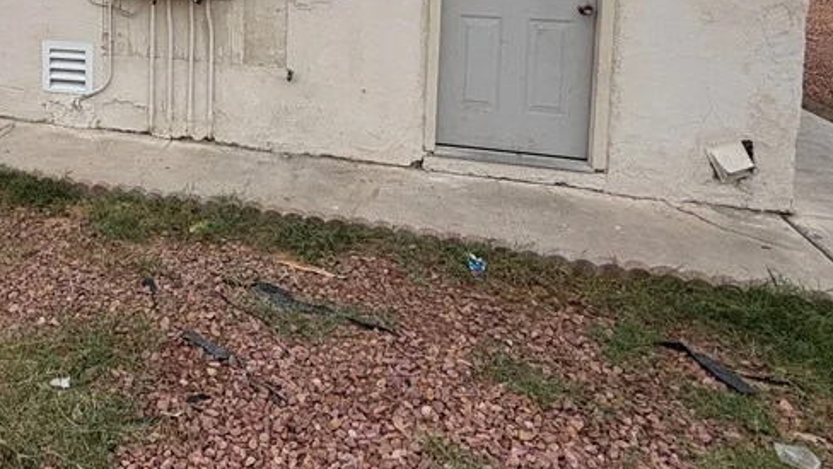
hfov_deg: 56.3
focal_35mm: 32
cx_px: 160
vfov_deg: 32.6
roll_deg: -0.7
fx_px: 707
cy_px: -36
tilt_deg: -4.5
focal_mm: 2.22
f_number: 2.2
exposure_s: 1/841
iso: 25
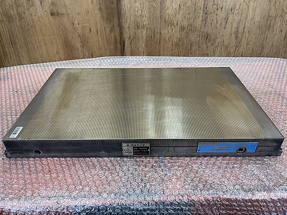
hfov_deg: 67.3
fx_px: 216
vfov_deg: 53.1
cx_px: 144
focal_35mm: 26
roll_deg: +0.7
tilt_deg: -35.9
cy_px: 108
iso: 125
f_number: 1.6
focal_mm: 5.1
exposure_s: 1/62
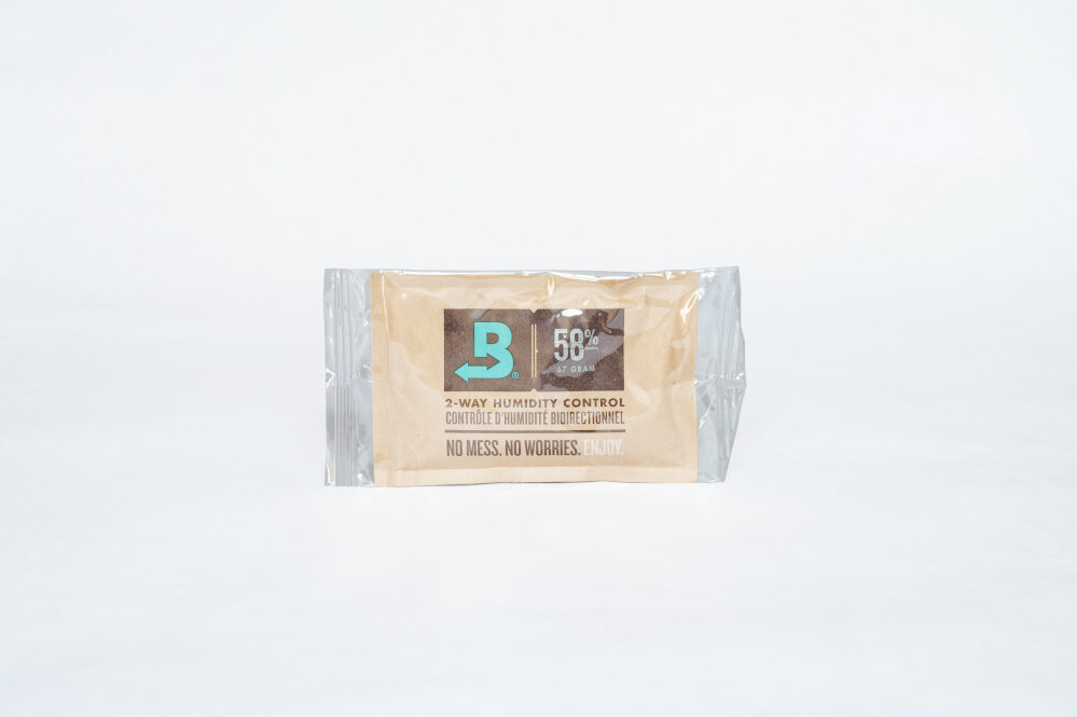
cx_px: 538
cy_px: 358
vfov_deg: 19.4
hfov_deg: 28.9
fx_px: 2093
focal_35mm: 70
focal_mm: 70
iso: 400
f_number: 8
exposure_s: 1/30
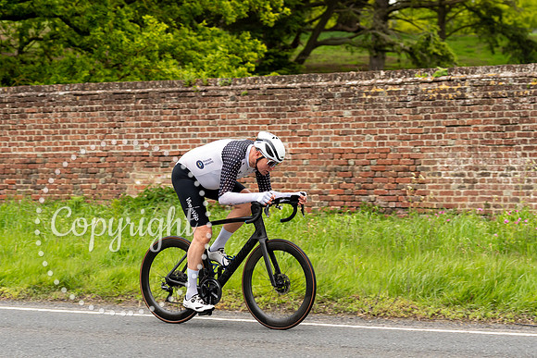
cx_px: 253
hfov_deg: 18.4
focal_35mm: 111
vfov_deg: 12.3
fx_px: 1659
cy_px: 172
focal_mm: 70
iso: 500
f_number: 3.5
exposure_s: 1/1000
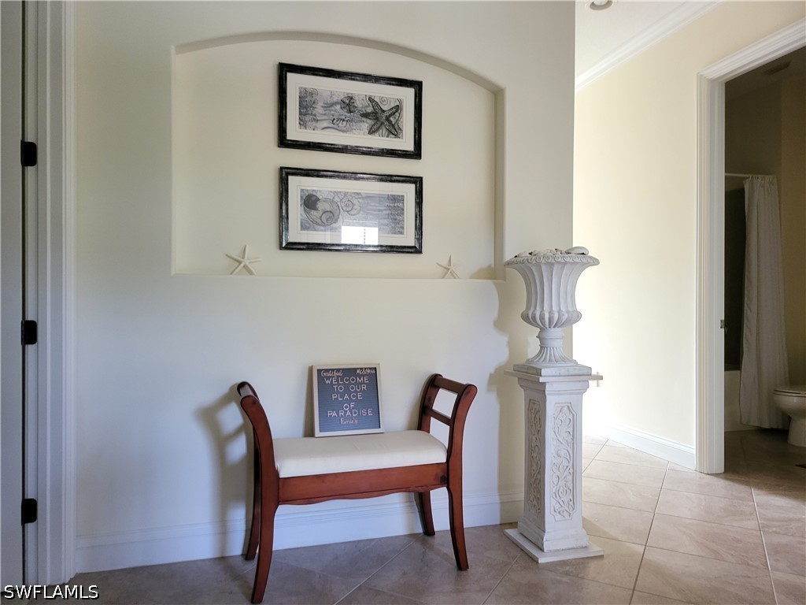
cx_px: 403
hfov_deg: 71.6
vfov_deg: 56.8
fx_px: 559
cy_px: 302
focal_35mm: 24
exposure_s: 1/24
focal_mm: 5
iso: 500
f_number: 1.8
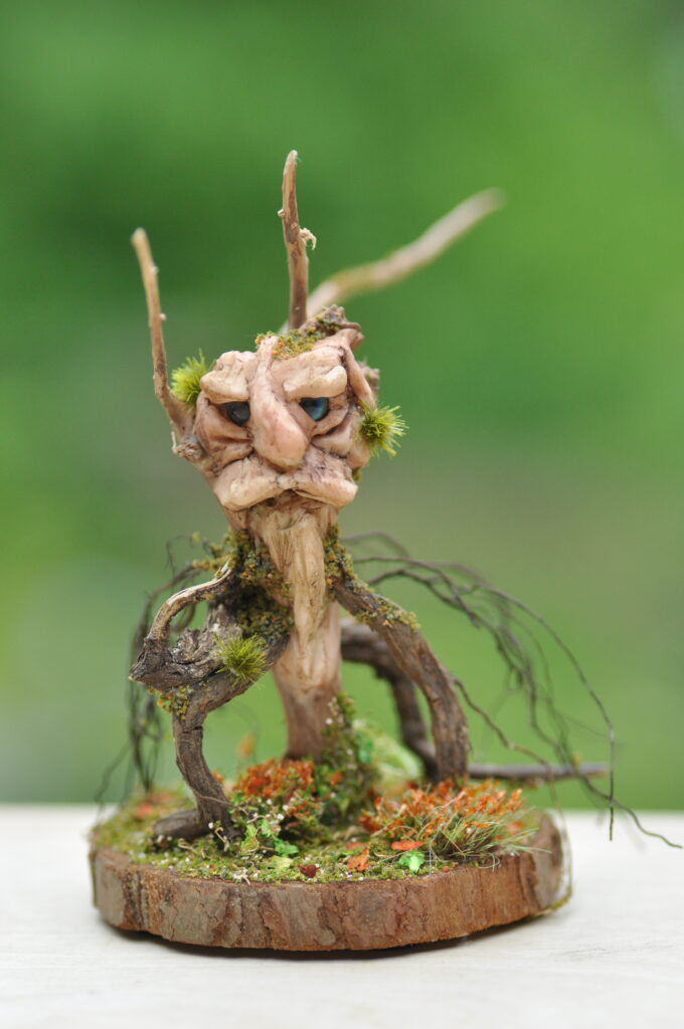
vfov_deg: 15.2
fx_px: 3858
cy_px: 514
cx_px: 342
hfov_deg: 10.1
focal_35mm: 135
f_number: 4.5
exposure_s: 1/1000
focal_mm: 90
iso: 500
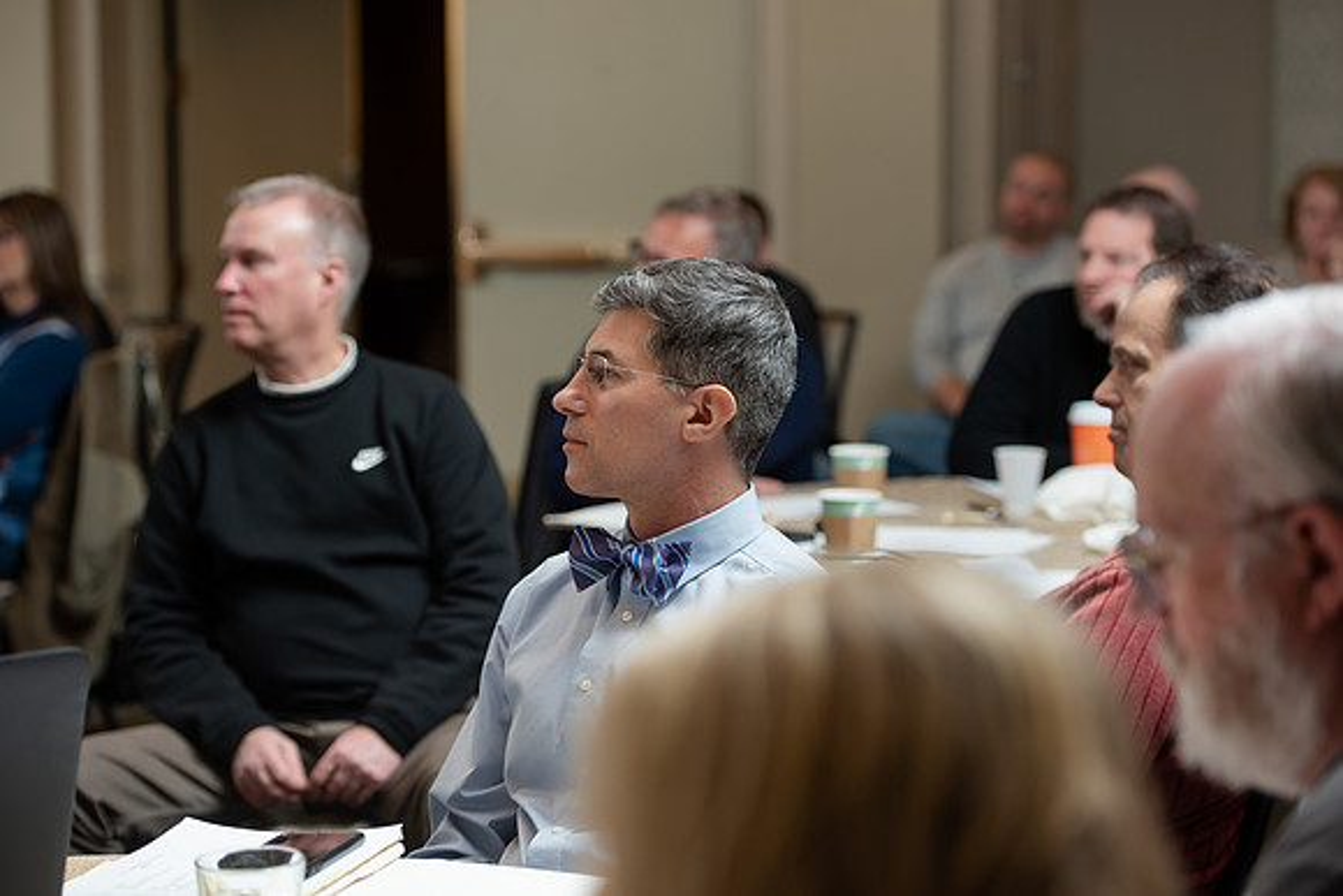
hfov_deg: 21.5
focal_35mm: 95
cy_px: 448
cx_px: 672
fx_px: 3545
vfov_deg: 14.4
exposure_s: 1/200
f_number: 3.5
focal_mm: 95
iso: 800
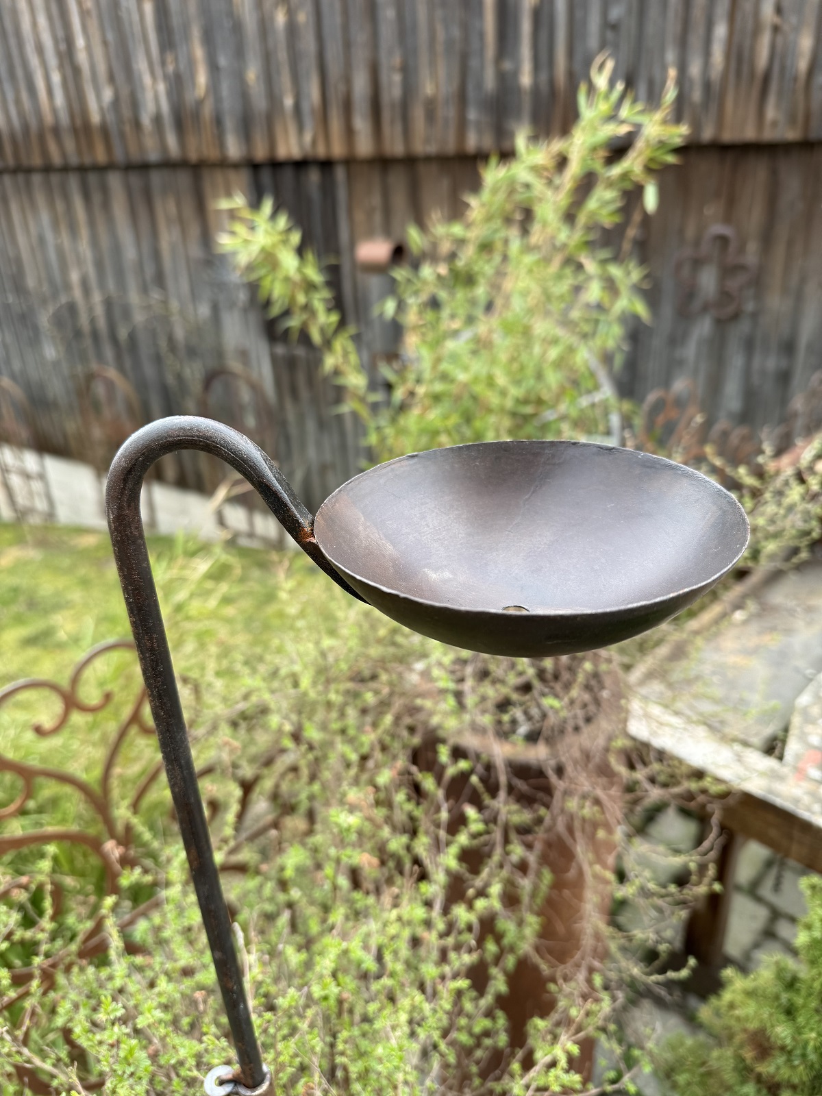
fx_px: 760
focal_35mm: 24
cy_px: 548
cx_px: 411
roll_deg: +3.0
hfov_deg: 56.8
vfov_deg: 71.6
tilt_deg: -27.6
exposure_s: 1/221
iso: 64
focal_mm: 6.76
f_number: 1.78
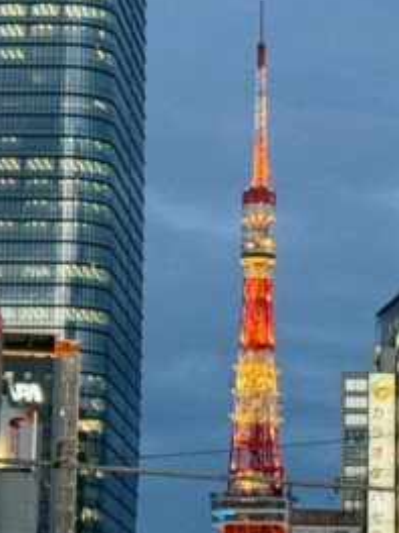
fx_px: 2859
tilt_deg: +14.0
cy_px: 48
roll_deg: +0.8
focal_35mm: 186
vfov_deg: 10.6
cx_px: 212
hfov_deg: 8.0
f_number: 1.78
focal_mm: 6.76
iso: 160
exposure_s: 1/50
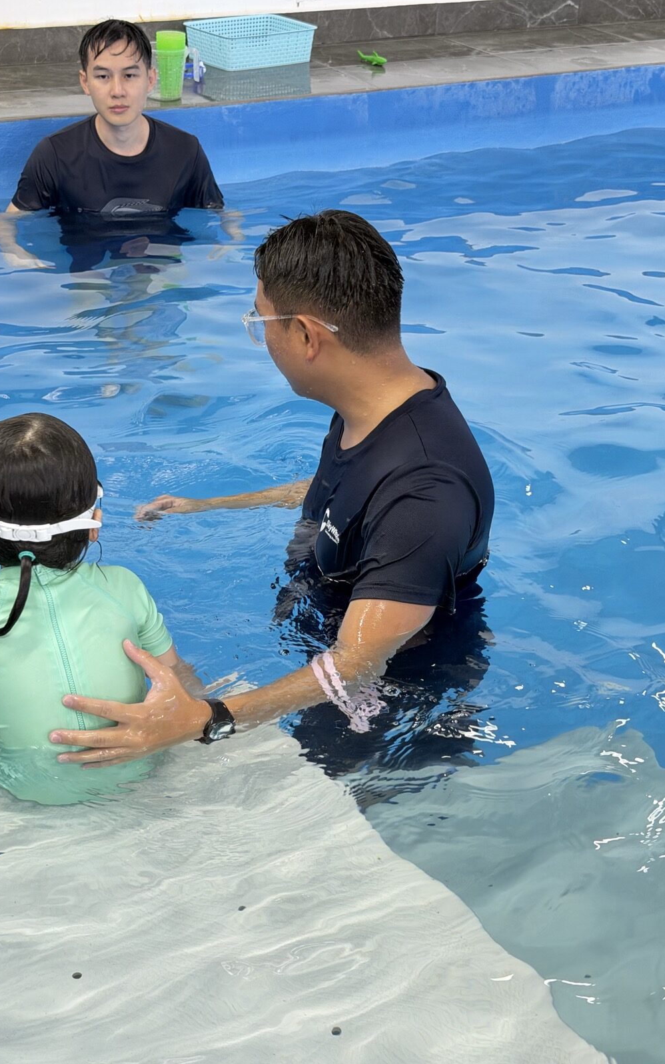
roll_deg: -0.2
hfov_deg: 25.3
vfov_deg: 39.6
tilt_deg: -25.2
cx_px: 275
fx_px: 1478
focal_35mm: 51
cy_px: 531
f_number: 1.78
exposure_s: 1/50
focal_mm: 6.76
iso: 160
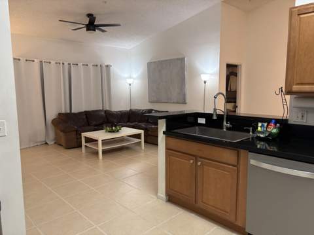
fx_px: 236
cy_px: 118
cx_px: 157
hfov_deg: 67.4
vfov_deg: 53.0
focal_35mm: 26
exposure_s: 1/60
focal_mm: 5.96
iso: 125
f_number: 1.6
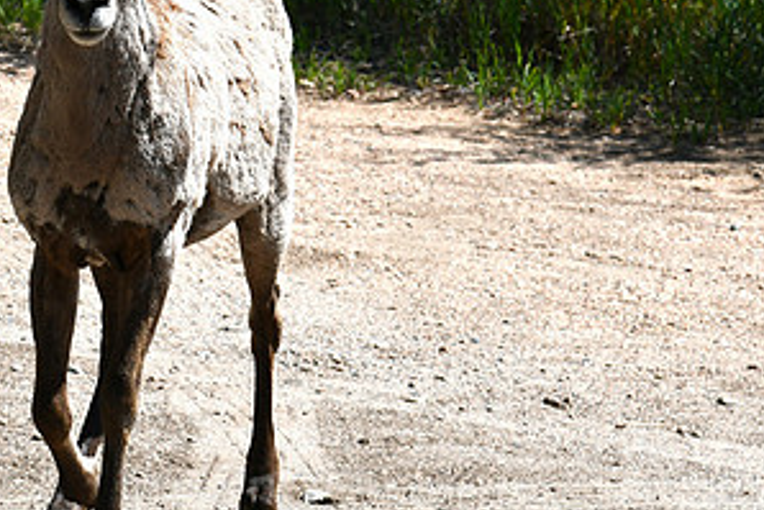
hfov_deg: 7.0
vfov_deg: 4.7
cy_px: 88
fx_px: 6200
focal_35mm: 292
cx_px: 74
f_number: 9
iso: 100
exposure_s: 1/320
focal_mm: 100
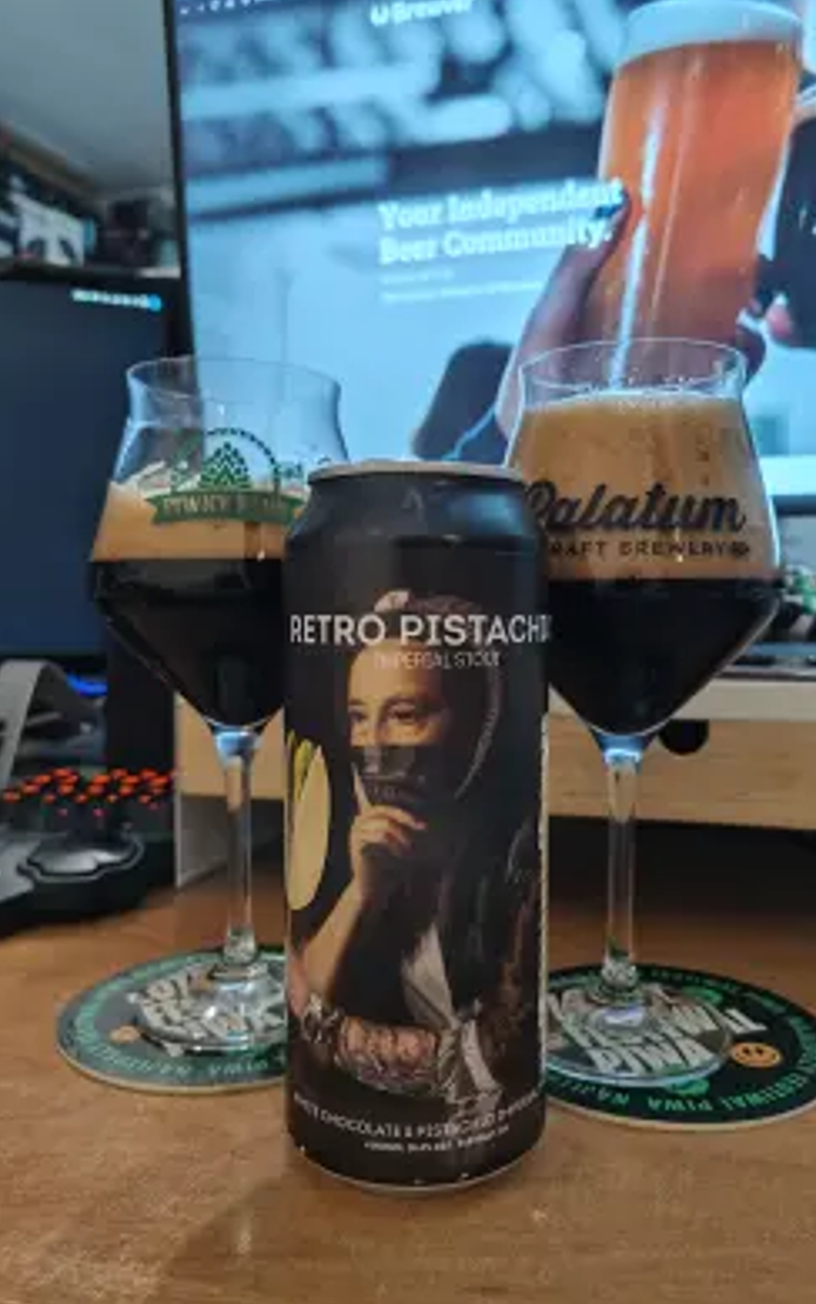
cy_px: 642
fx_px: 889
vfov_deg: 72.5
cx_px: 462
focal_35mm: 25
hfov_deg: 49.2
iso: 806
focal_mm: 5.56
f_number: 1.88
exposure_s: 1/12
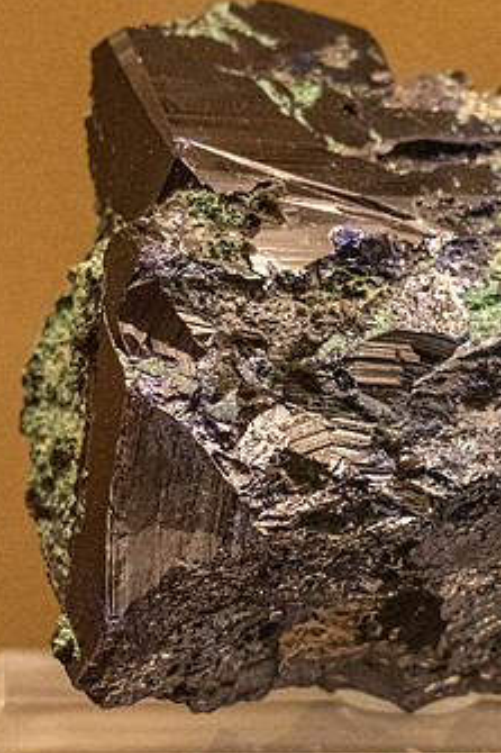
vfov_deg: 10.1
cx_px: 363
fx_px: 4242
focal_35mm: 203
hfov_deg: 6.8
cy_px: 487
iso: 5000
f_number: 5.6
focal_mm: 90
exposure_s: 1/160
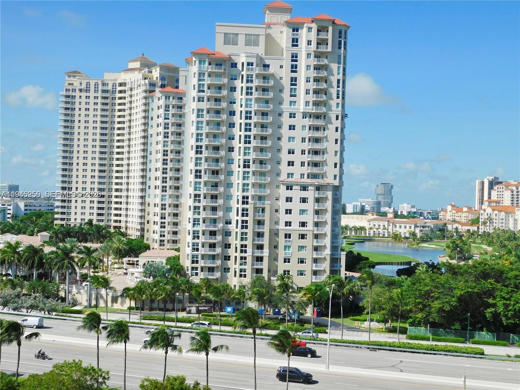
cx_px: 260
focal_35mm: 45
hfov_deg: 42.1
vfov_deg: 32.2
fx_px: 676
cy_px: 195
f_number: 7.4
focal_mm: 8
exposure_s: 1/500
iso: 125
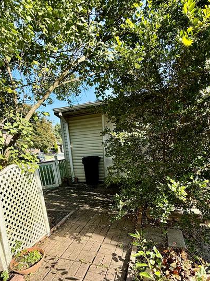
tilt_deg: -15.1
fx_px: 162
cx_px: 94
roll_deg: +4.7
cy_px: 192
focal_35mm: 20
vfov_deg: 78.6
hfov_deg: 65.8
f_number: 2.2
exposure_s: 1/502
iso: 64
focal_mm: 2.22
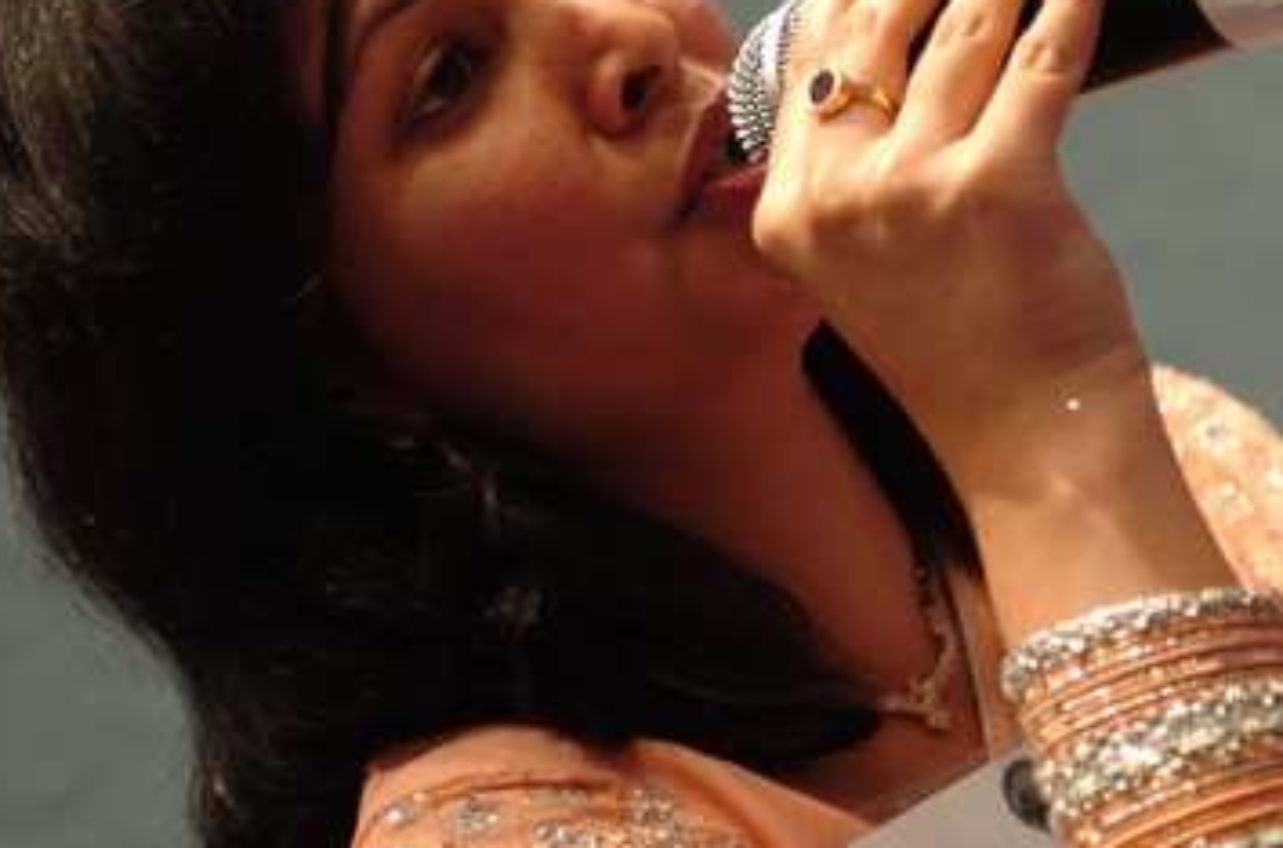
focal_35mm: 127
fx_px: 4514
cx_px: 747
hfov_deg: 16.2
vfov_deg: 10.7
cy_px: 205
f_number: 2.8
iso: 400
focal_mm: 50
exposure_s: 1/30
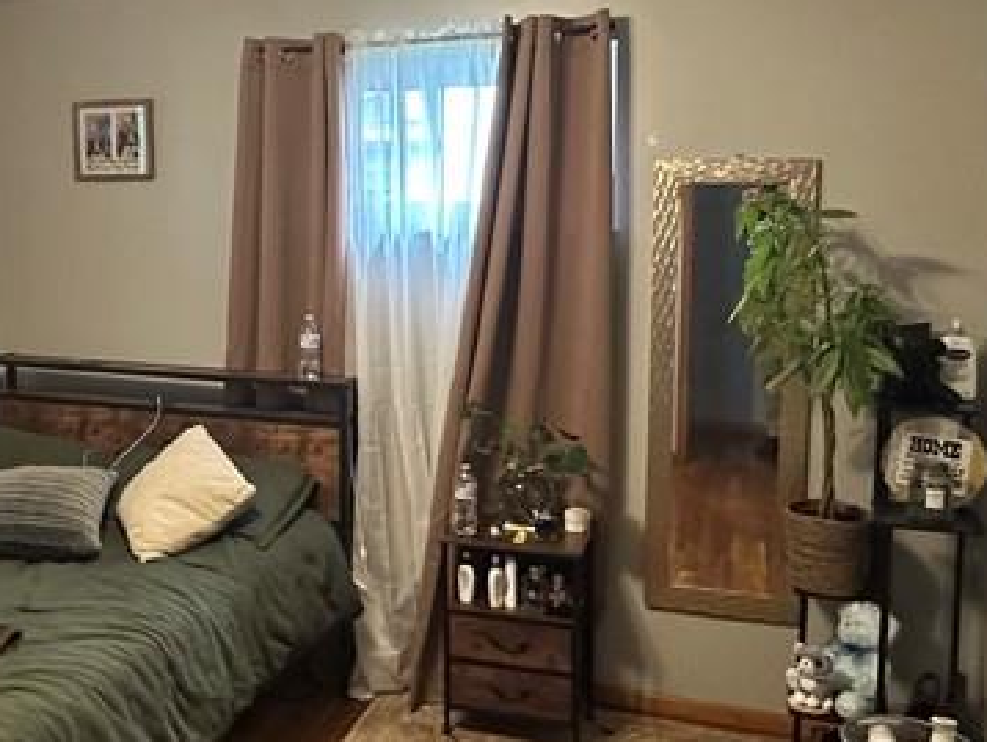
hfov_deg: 45.5
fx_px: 1141
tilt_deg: -4.9
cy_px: 301
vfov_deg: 35.9
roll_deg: +0.0
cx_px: 278
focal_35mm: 40
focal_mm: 2.22
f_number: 2.2
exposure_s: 1/60
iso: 500
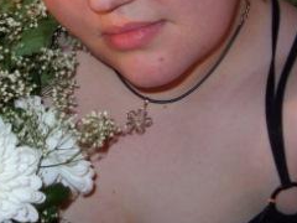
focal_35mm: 71
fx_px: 609
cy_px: 25
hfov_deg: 26.7
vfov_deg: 20.3
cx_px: 42
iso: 200
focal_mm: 6.3
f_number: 2.8
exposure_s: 1/30
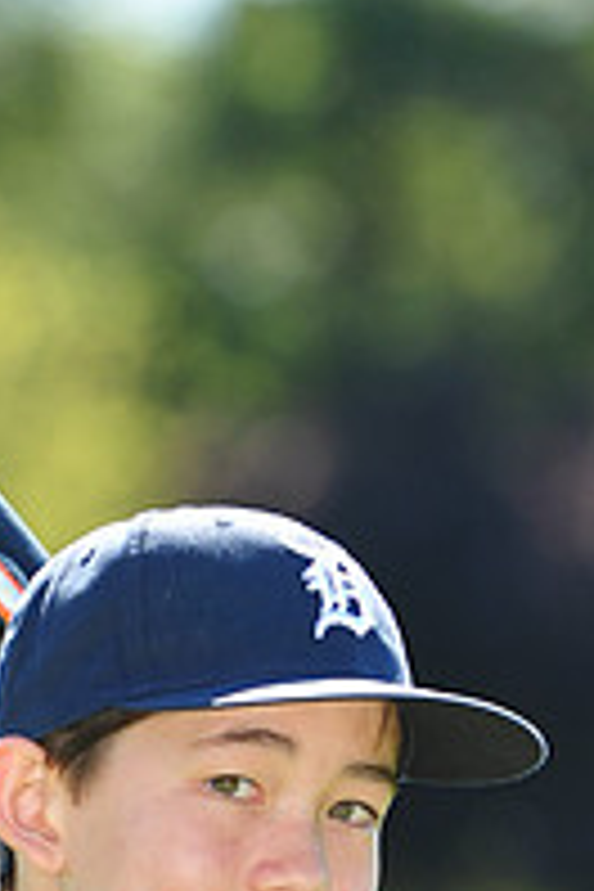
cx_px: 202
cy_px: 968
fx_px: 13413
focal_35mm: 542
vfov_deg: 3.8
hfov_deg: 2.5
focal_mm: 185
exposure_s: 1/640
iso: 320
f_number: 5
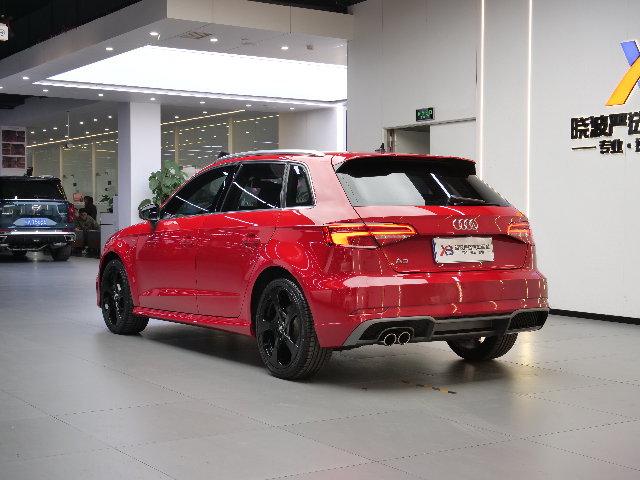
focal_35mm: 50
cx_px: 320
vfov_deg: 29.1
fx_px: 924
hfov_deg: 38.2
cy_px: 240
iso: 400
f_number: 5.6
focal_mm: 25
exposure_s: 1/40
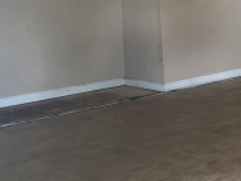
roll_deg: +1.8
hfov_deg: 19.1
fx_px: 633
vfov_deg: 15.9
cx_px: 351
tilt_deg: -4.0
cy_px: -1
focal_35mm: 91
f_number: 1.6
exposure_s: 1/111
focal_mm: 5.1
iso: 125
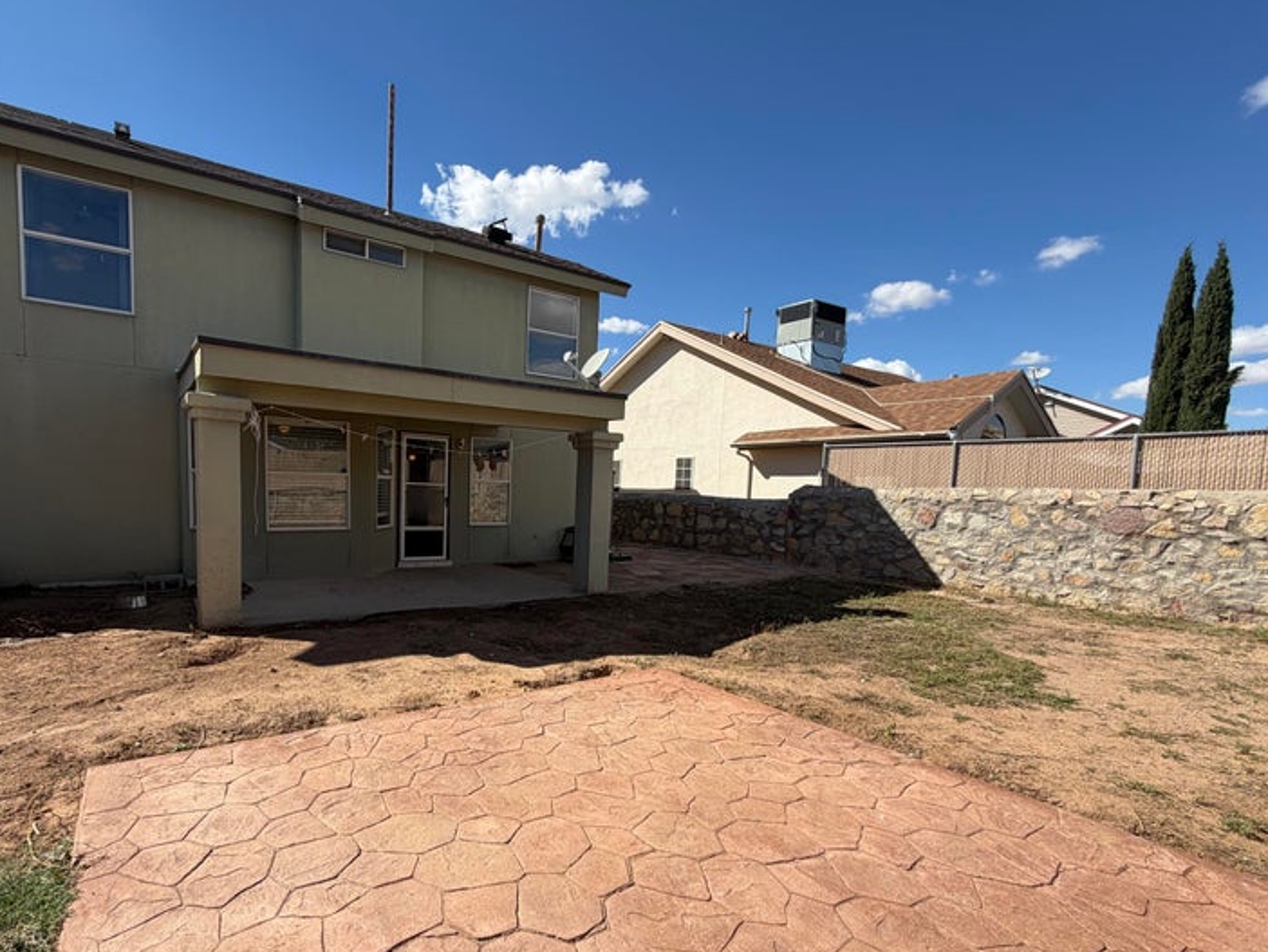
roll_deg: -1.4
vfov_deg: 74.4
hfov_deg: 90.2
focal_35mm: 17
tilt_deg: -4.2
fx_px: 623
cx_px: 527
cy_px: 538
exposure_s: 1/770
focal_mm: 2.22
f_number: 2.2
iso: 25
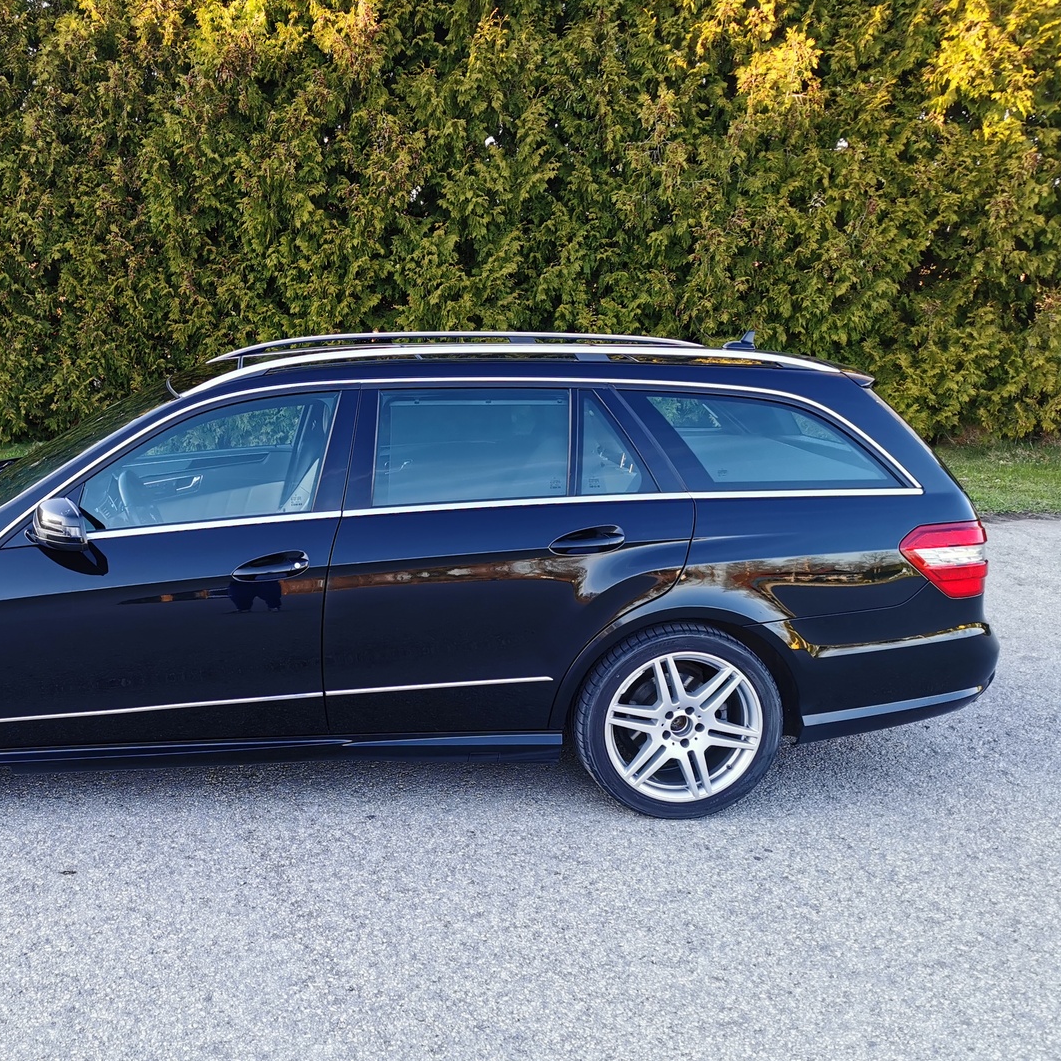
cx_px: 279
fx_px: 1248
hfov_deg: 44.7
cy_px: 569
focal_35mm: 36
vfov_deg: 46.0
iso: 50
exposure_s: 1/172
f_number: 1.6
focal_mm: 5.56
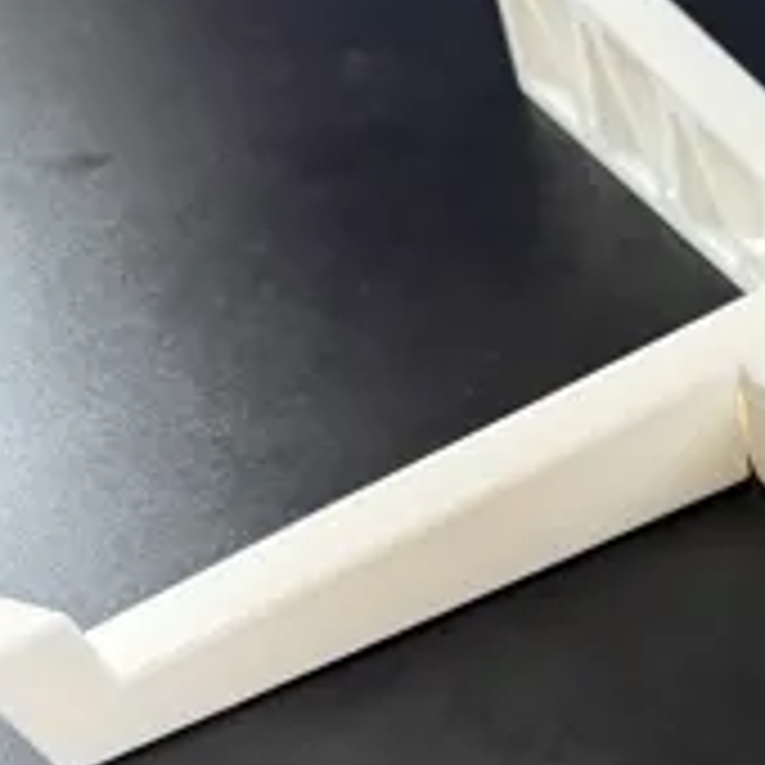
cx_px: 824
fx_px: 1250
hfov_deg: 30.7
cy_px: 500
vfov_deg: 33.8
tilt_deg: -52.2
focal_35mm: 50
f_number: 1.78
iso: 320
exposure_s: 1/60
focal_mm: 6.76
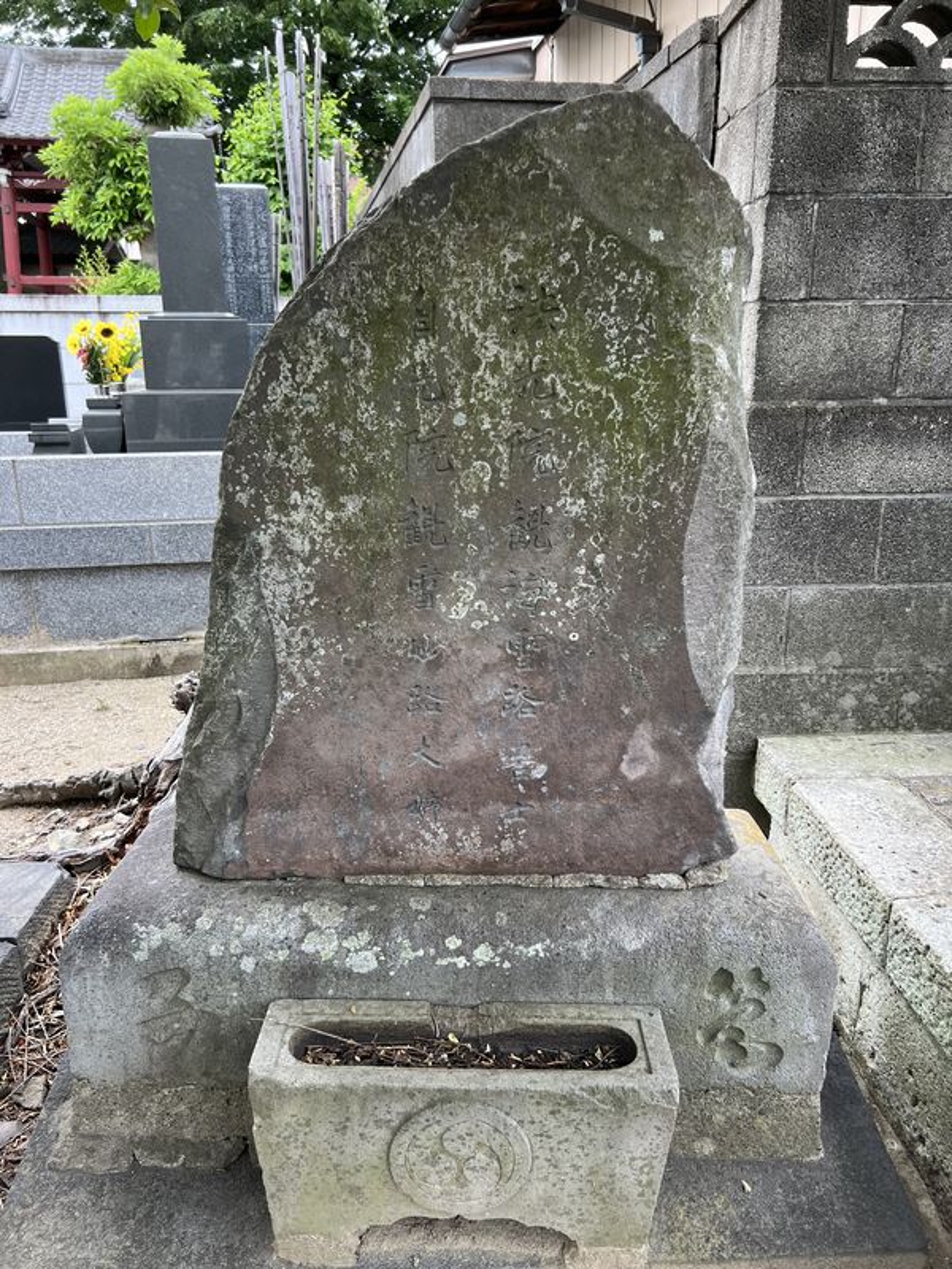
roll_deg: +0.9
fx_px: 953
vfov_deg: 67.3
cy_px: 634
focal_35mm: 26
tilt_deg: -15.4
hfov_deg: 53.1
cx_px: 476
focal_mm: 5.7
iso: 50
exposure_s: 1/353
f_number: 1.5
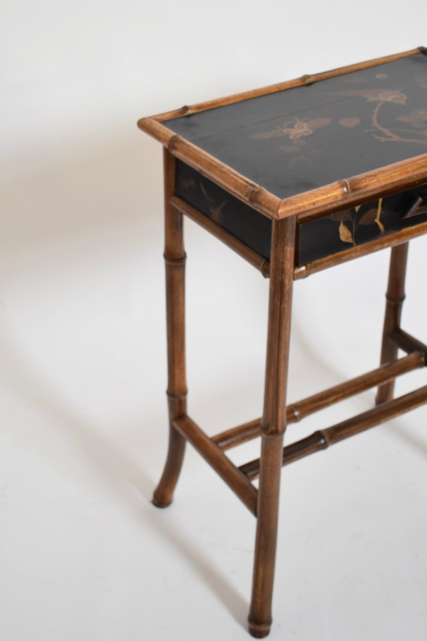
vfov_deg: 51.9
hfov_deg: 35.9
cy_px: 318
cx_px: 210
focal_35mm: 37
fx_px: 659
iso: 800
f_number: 3.8
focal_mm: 24
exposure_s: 1/8
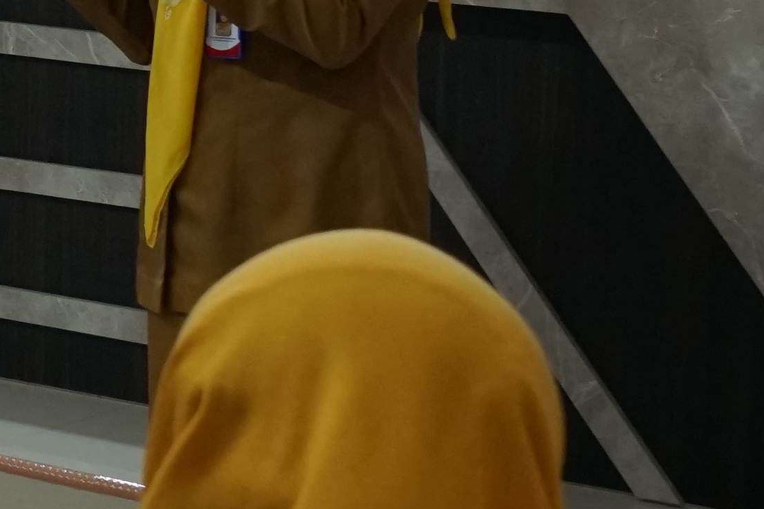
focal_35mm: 153
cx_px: -420
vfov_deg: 8.9
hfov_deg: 12.7
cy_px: -45
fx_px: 3247
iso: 1600
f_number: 7.1
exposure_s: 1/30
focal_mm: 28
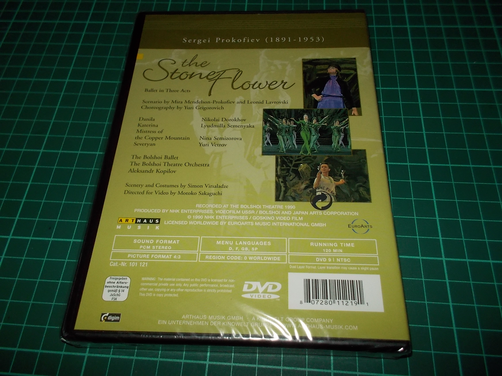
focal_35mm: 29
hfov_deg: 61.7
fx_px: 421
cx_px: 251
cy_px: 188
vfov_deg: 48.2
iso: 200
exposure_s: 1/30
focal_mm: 4.1
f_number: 3.3
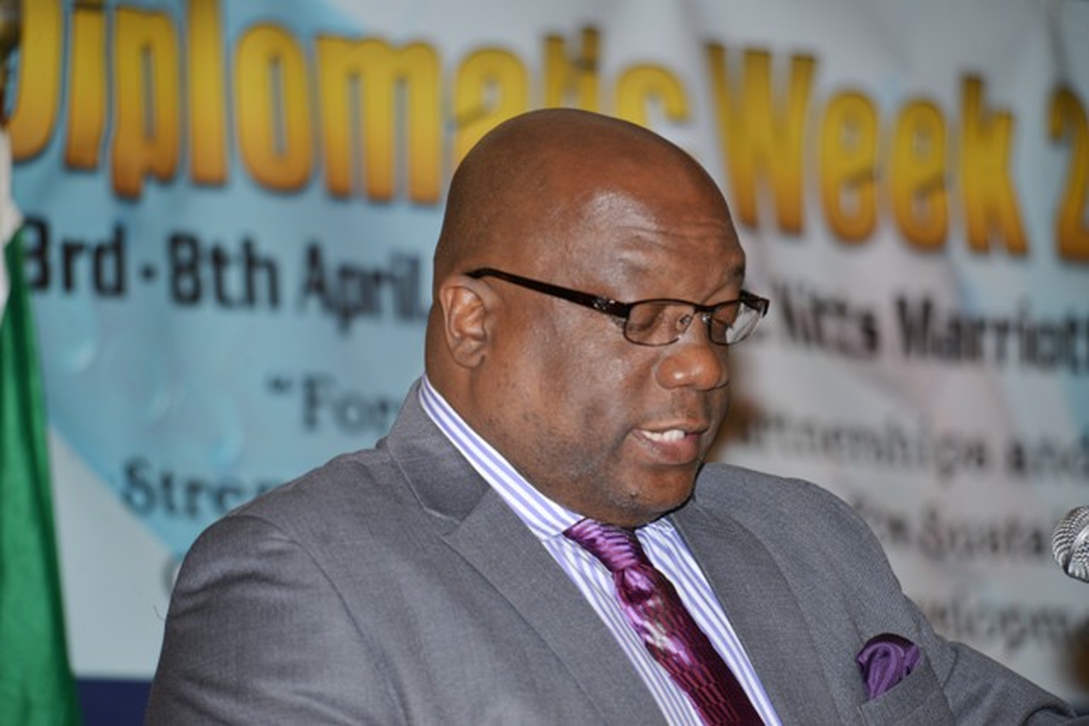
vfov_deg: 5.5
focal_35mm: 250
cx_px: 544
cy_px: 363
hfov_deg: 8.2
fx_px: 7564
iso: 400
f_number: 5.3
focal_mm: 250
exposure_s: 1/60
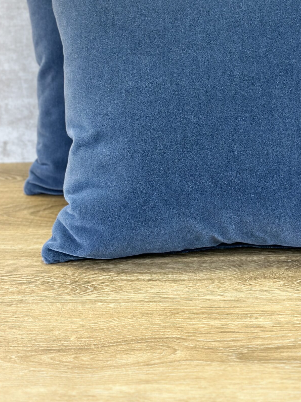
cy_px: 109
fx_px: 893
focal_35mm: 77
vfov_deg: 25.1
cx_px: 206
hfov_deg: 19.1
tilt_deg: -16.5
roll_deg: +2.6
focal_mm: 6.86
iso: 64
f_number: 1.78
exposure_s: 1/60
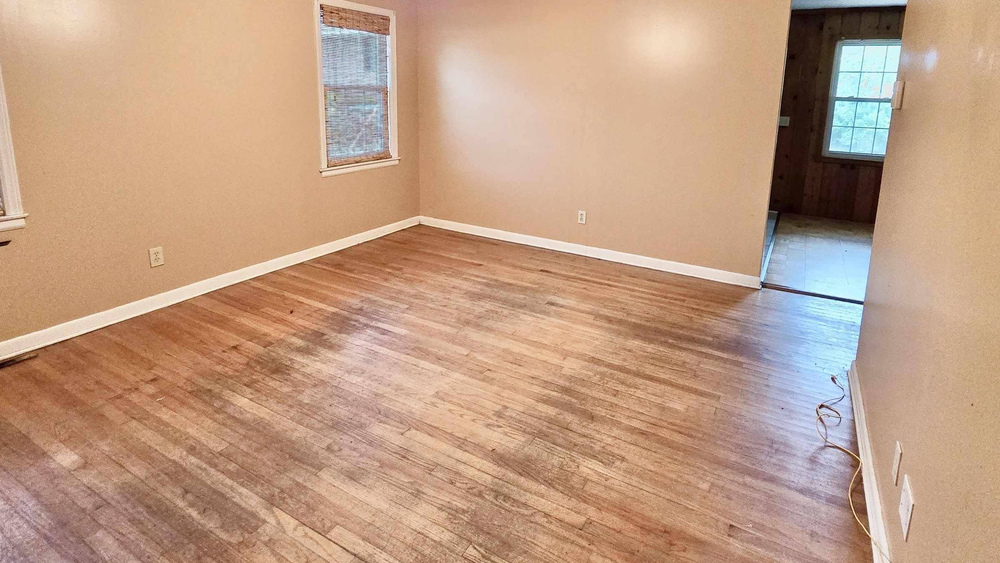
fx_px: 477
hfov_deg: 92.6
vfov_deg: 59.2
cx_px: 527
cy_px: 175
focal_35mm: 18
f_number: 2.2
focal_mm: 2.2
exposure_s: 1/60
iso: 500
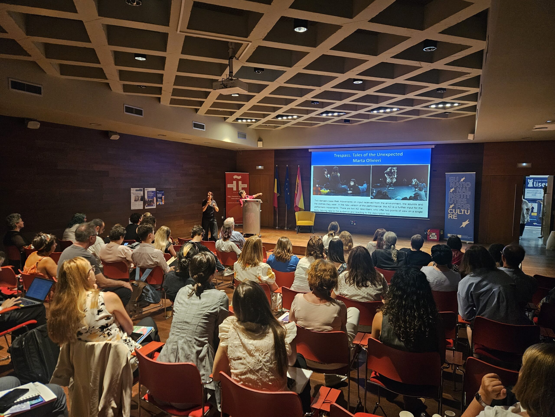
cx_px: 278
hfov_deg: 73.9
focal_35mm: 23
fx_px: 369
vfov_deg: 58.9
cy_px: 208
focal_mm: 5.4
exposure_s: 1/100
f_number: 1.8
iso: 500
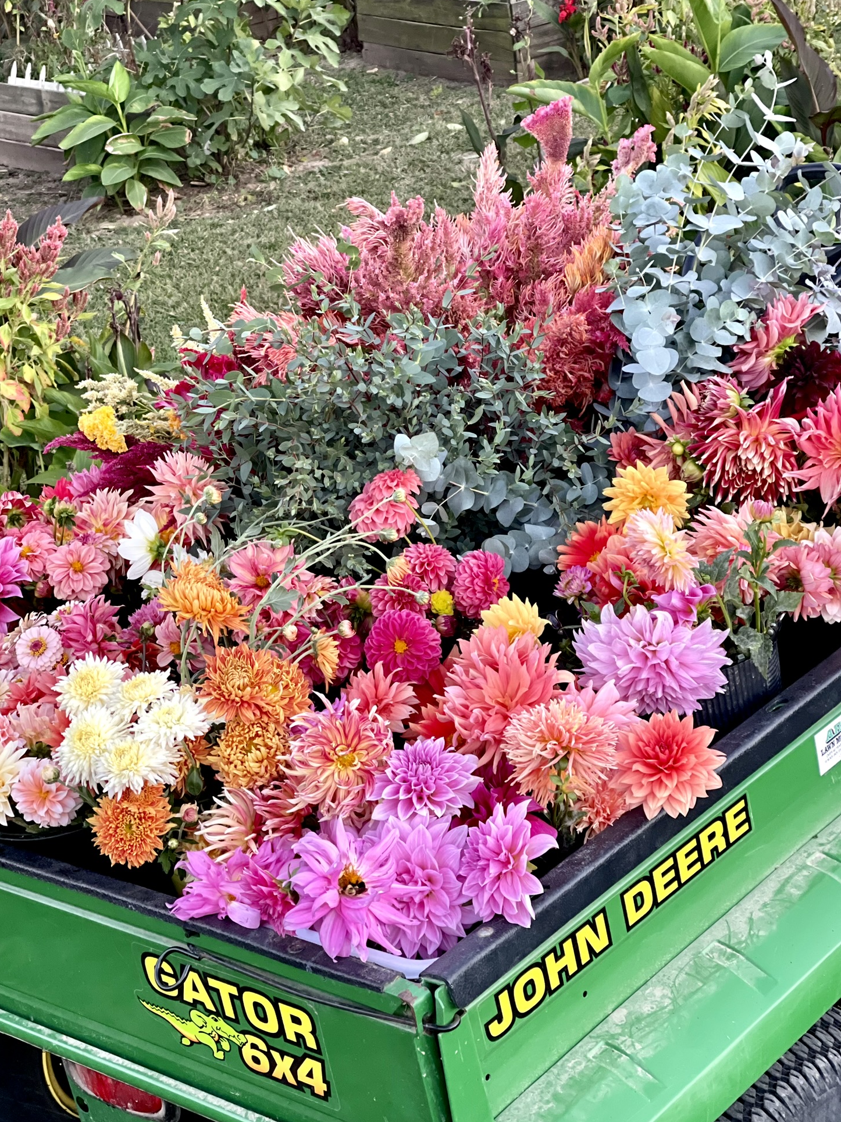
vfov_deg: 28.6
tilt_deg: -20.8
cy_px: 583
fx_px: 2203
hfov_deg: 21.6
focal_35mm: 68
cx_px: 408
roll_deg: +8.7
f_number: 2.2
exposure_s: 1/40
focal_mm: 7.5
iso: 200
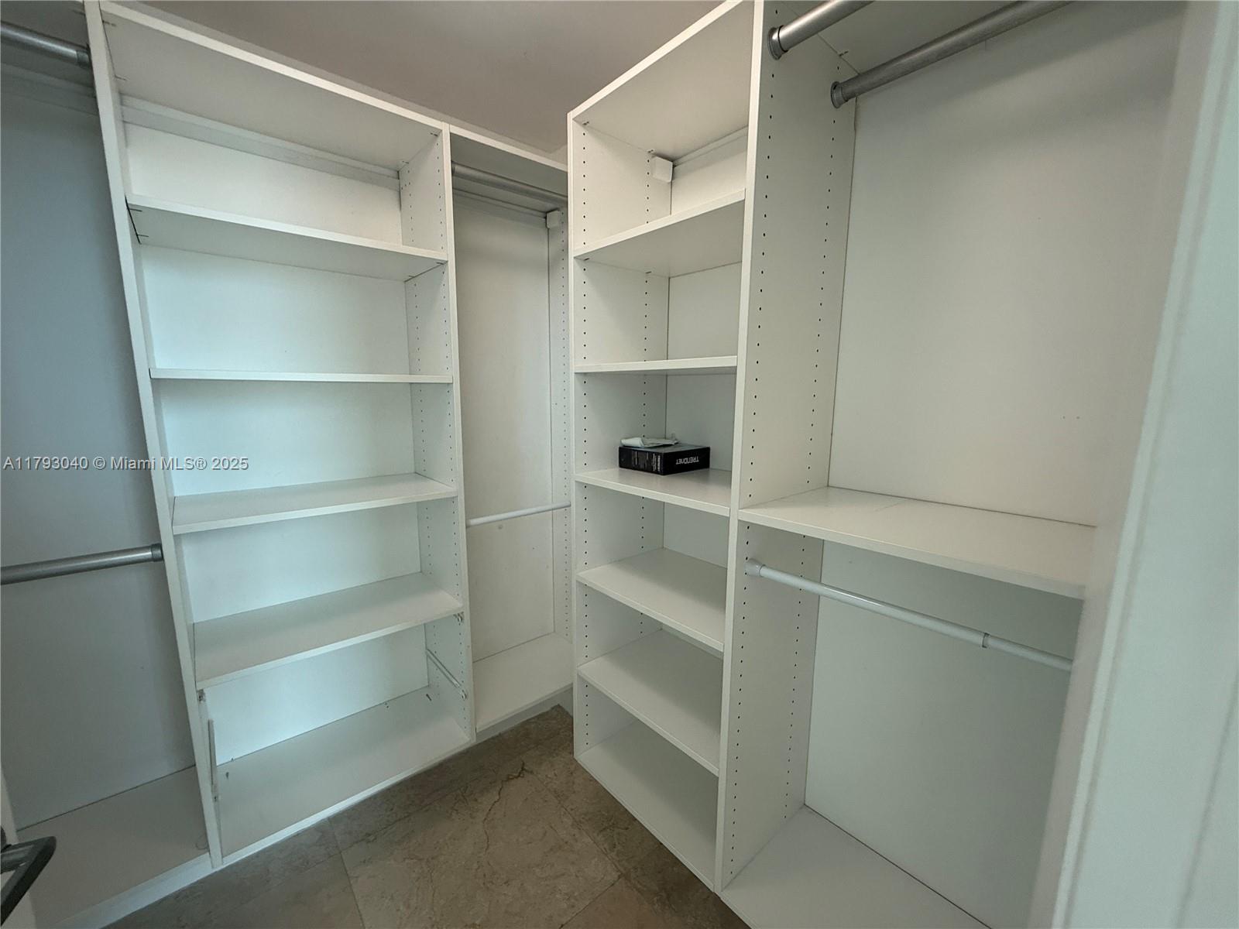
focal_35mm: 14
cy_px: 464
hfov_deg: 102.1
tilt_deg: -8.8
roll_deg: -0.2
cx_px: 620
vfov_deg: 85.7
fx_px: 501
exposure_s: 1/99
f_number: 2.2
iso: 125
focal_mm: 2.22
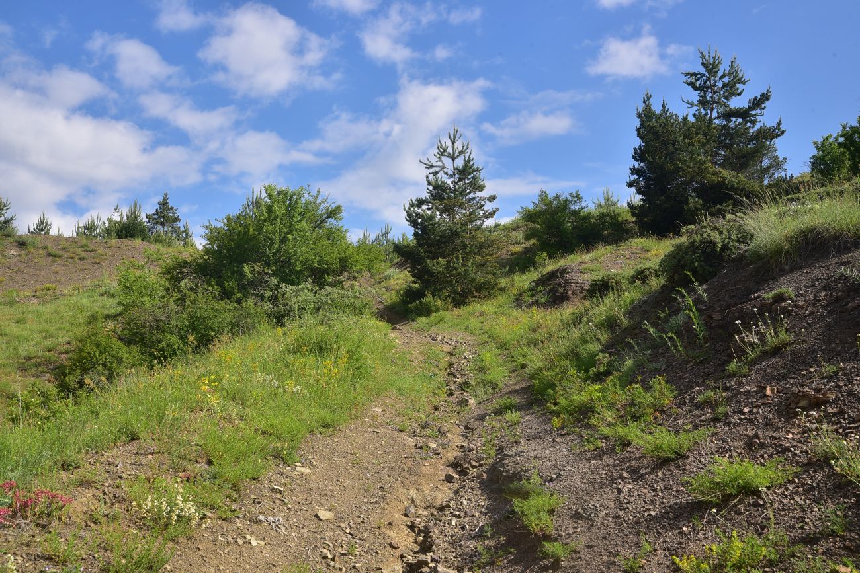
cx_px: 430
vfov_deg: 27.0
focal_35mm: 50
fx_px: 1194
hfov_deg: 39.6
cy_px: 286
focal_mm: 50
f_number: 13
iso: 125
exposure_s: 1/125
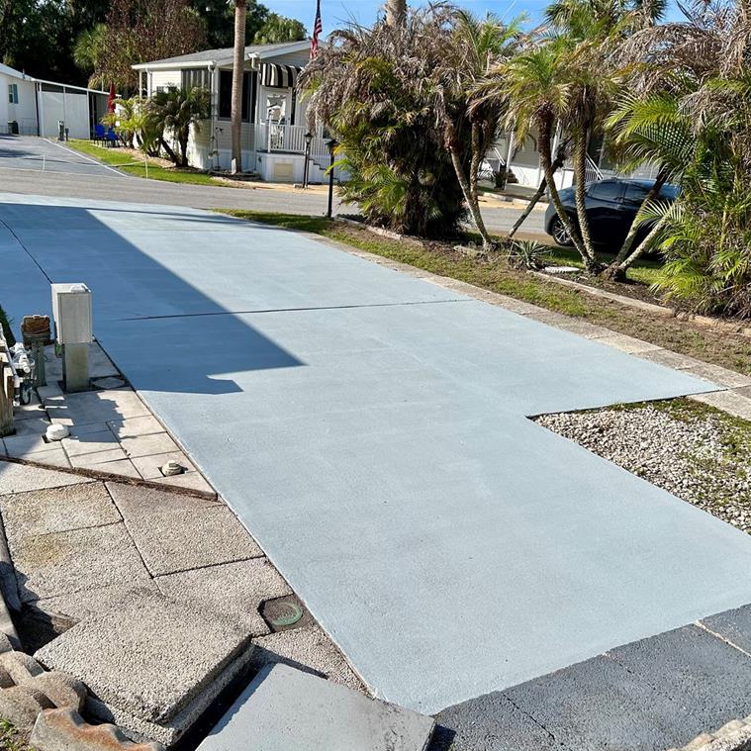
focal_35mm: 31
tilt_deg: -18.9
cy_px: 379
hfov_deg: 52.4
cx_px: 325
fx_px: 761
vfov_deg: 52.5
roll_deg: -4.3
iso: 50
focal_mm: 5.7
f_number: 1.5
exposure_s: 1/5882
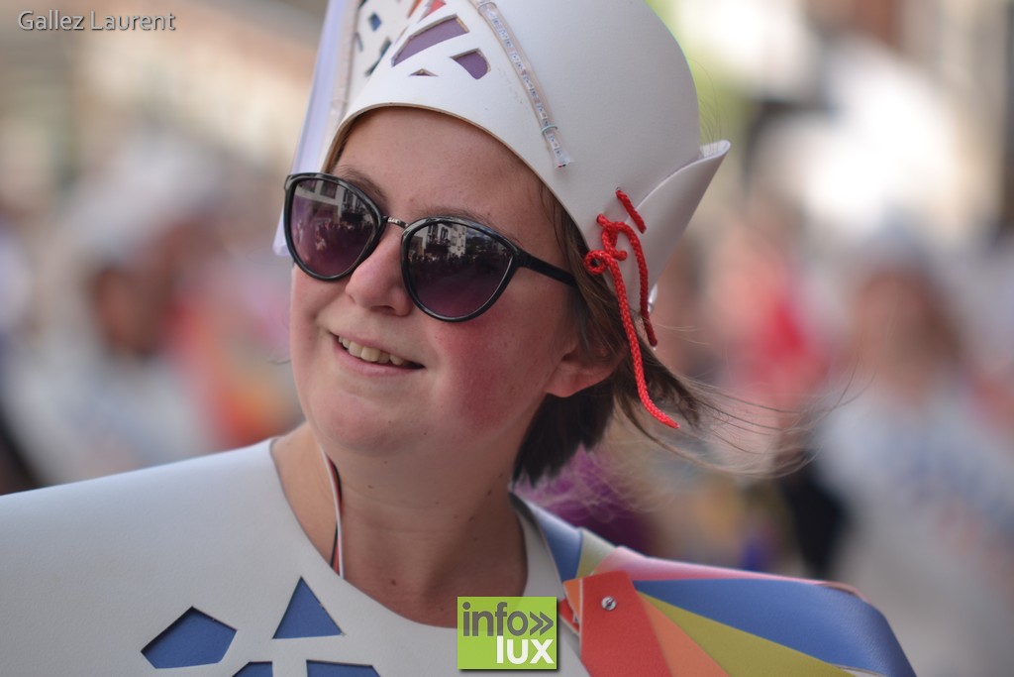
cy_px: 338
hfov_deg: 9.1
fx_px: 6338
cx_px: 507
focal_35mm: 225
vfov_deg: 6.1
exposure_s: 1/400
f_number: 2.8
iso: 100
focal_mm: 150
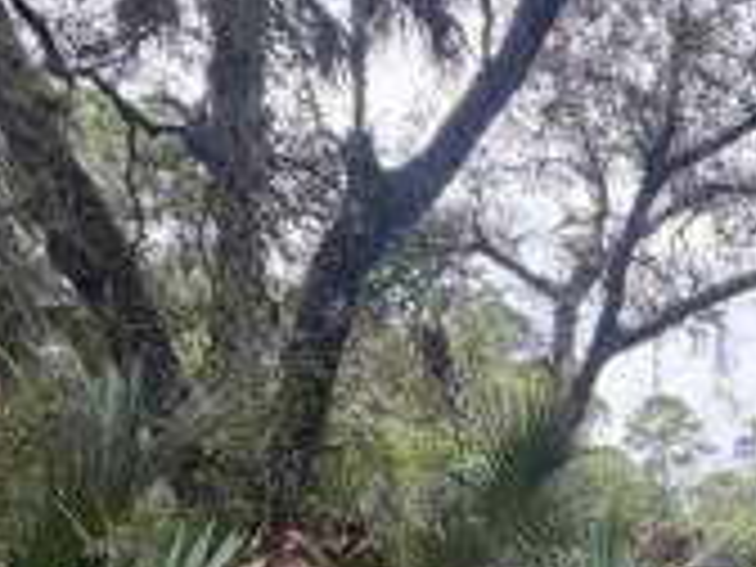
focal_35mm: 40
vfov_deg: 31.3
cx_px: 950
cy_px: 648
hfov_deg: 34.9
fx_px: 874
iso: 40
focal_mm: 2.22
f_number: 2.2
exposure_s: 1/151
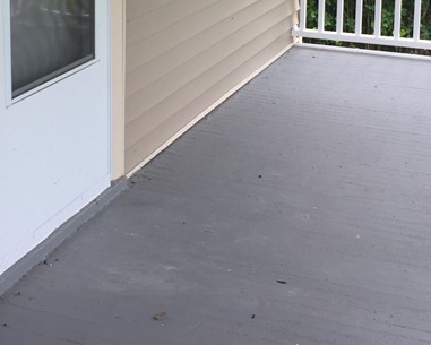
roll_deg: -1.2
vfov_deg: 19.6
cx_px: 165
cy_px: 6
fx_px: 970
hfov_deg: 25.0
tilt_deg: -9.7
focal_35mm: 76
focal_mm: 4.15
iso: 32
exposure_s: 1/120
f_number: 2.2
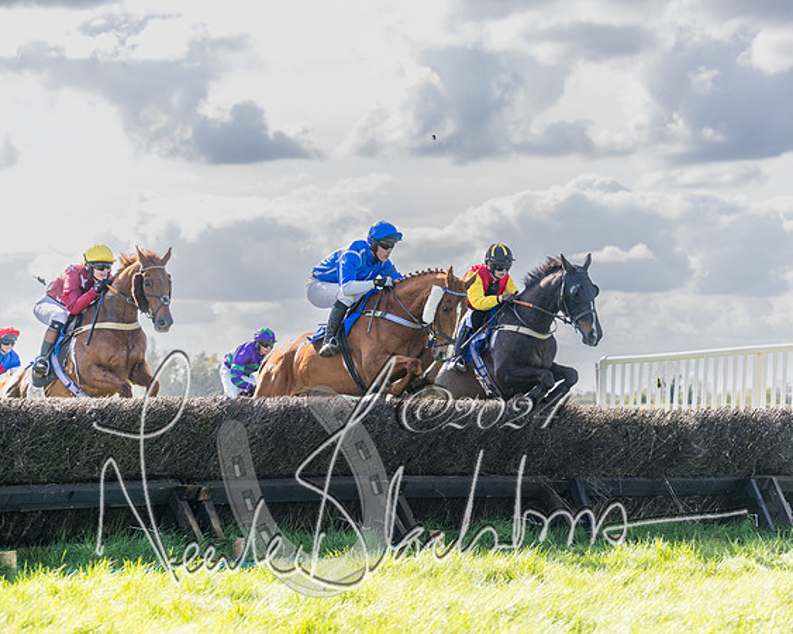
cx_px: 466
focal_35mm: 107
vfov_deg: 14.4
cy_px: 319
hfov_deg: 18.0
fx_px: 2504
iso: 400
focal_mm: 94
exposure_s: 1/2000
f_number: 4
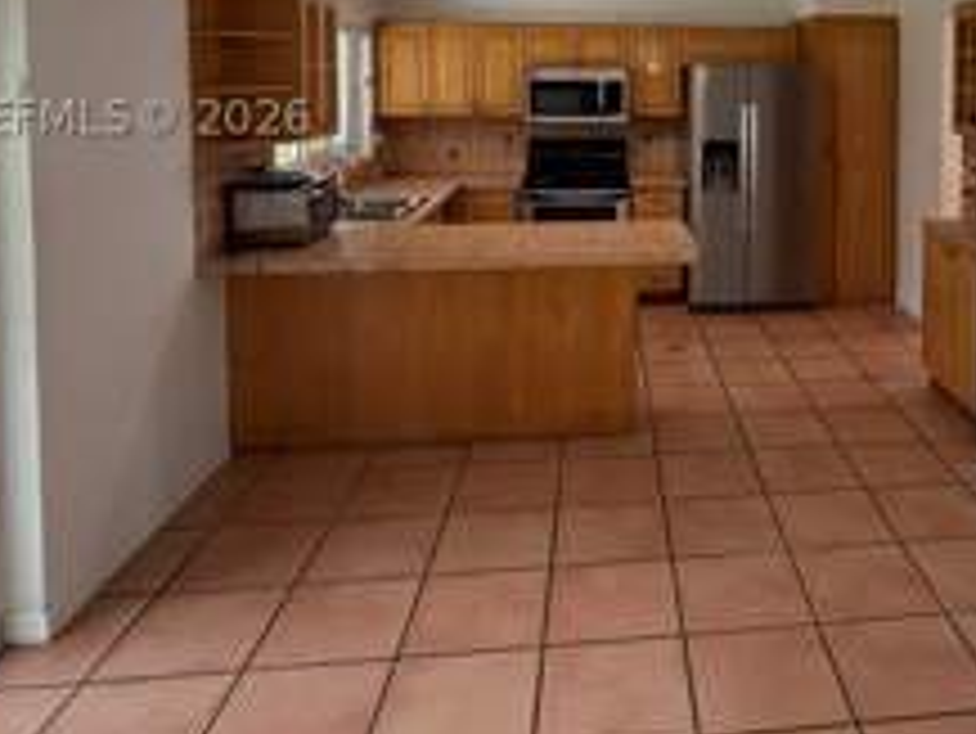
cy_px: 117
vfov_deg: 42.8
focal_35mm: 31
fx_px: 875
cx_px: 724
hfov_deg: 55.7
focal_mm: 2.22
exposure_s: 1/120
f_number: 2.2
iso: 125
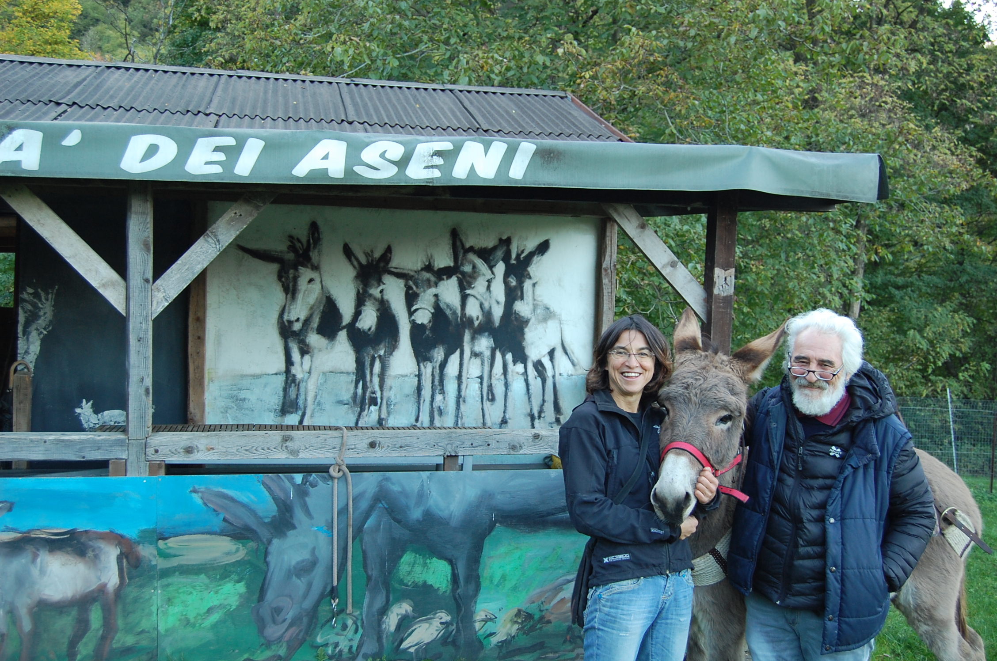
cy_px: 330
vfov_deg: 34.1
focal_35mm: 39
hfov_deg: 49.6
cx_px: 498
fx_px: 1078
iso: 400
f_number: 4.5
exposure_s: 1/80
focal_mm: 26
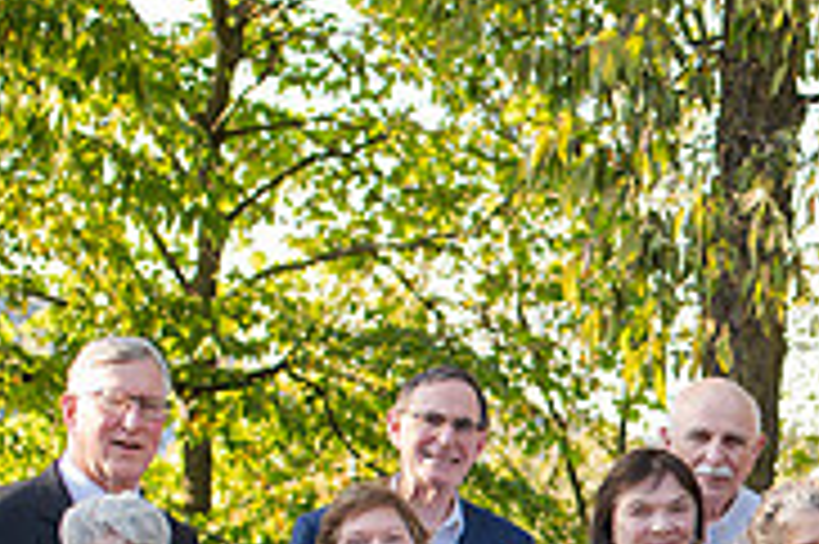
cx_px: 1034
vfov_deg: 10.6
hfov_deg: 15.4
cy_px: 620
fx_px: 2887
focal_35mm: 127
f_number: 3.2
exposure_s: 1/640
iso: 320
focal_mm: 35
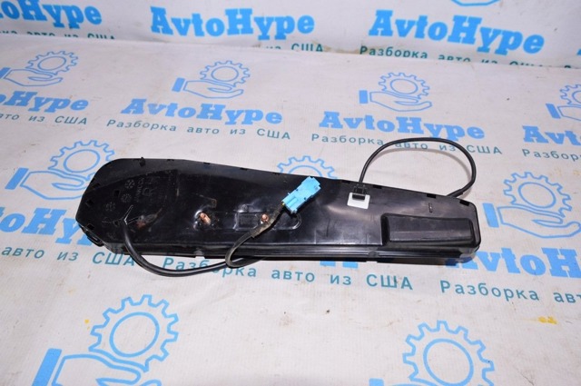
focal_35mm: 27
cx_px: 290
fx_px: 435
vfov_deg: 47.8
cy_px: 193
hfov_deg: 67.4
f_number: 8
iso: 1600
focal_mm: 18
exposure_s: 1/200
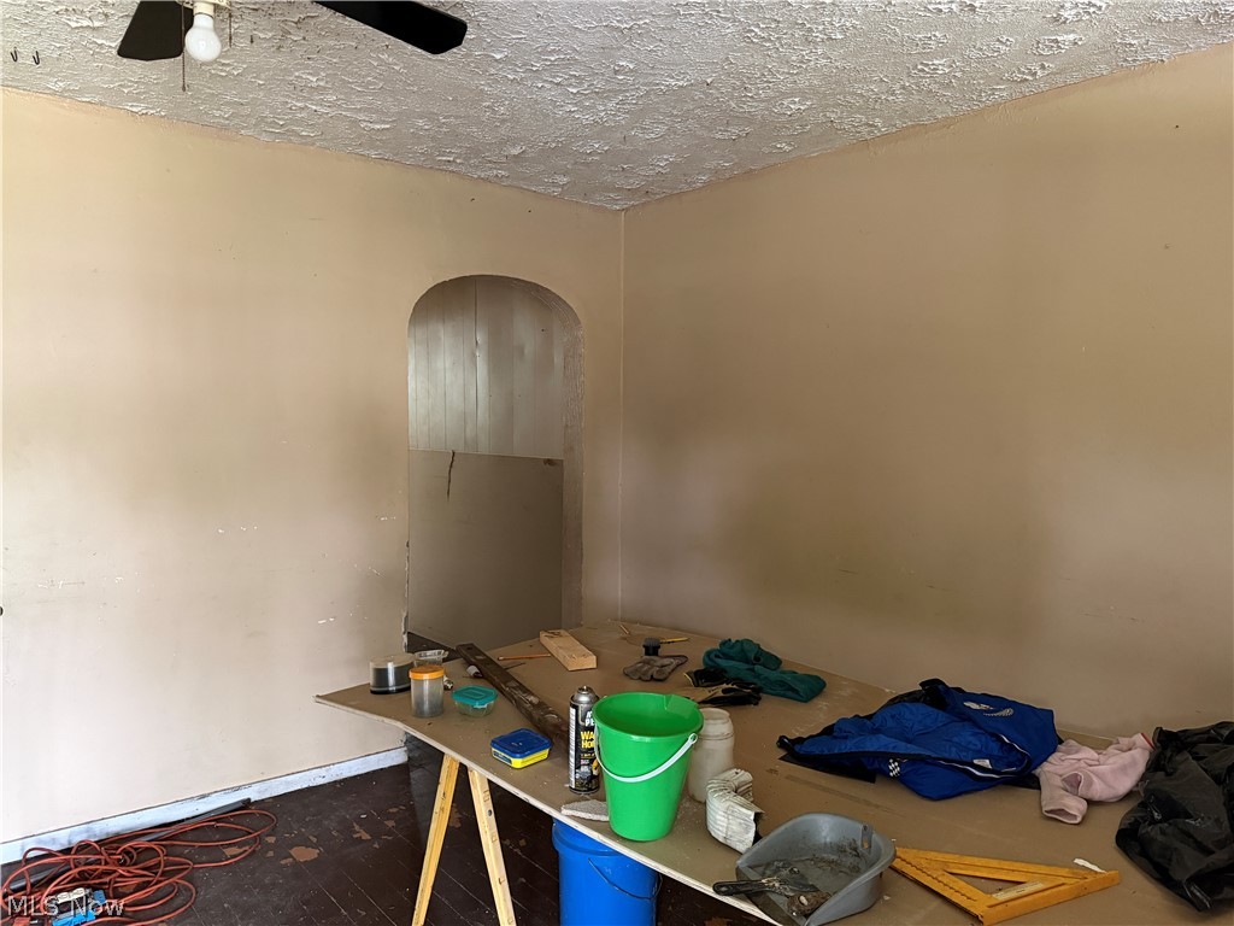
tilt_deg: -3.2
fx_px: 856
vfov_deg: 56.8
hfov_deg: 71.6
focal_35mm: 24
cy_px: 463
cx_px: 617
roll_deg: +0.1
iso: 800
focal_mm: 6.76
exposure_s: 1/42
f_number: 1.78
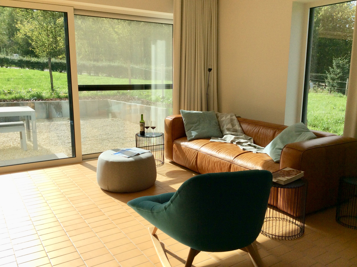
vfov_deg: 44.1
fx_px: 330
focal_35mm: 32
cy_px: 134
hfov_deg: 56.9
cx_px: 178
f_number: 2.4
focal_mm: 3.3
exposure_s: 1/817
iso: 32
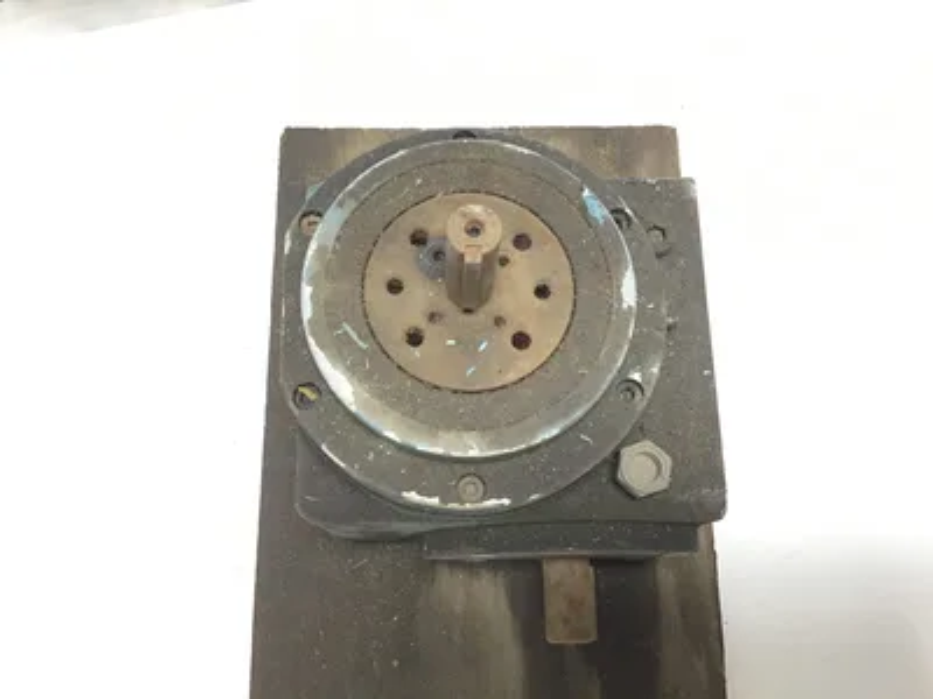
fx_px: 836
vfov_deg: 45.4
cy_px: 350
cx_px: 466
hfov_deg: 58.4
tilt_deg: -75.2
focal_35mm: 31
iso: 25
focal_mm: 3.3
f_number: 2.4
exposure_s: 1/40
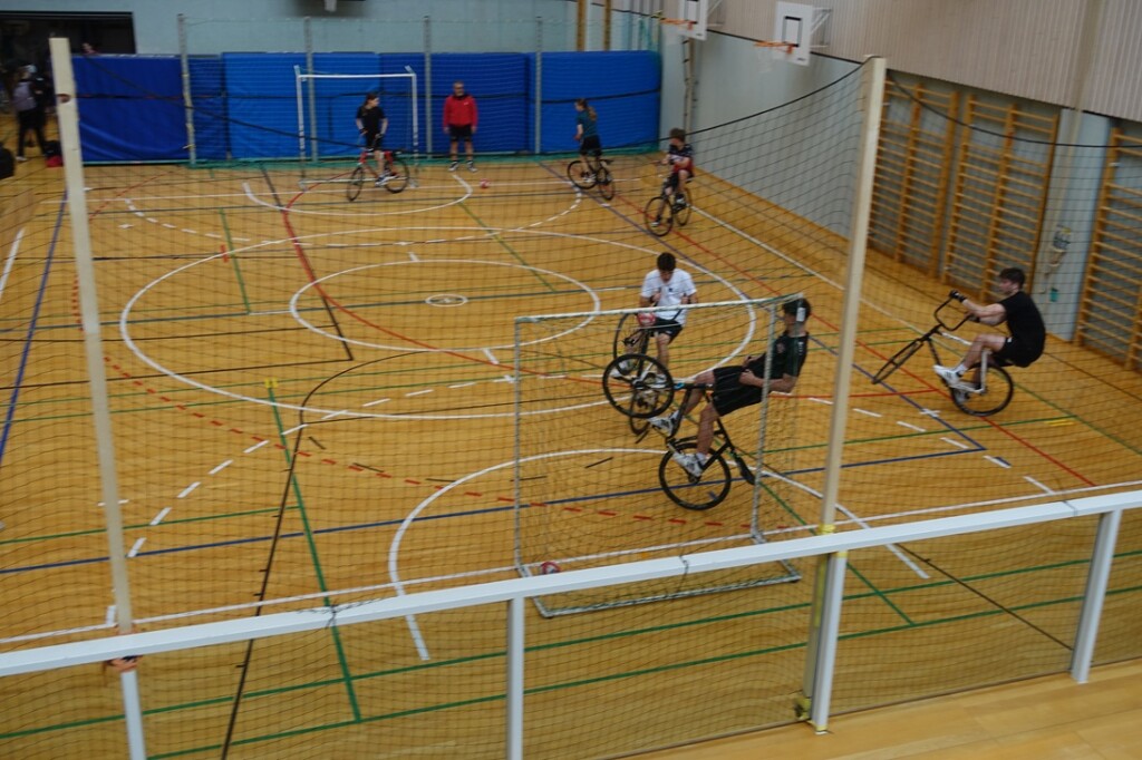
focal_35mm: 37
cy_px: 380
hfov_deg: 51.9
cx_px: 571
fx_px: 1173
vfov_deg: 35.9
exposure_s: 1/80
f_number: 3.5
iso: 125
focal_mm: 13.53
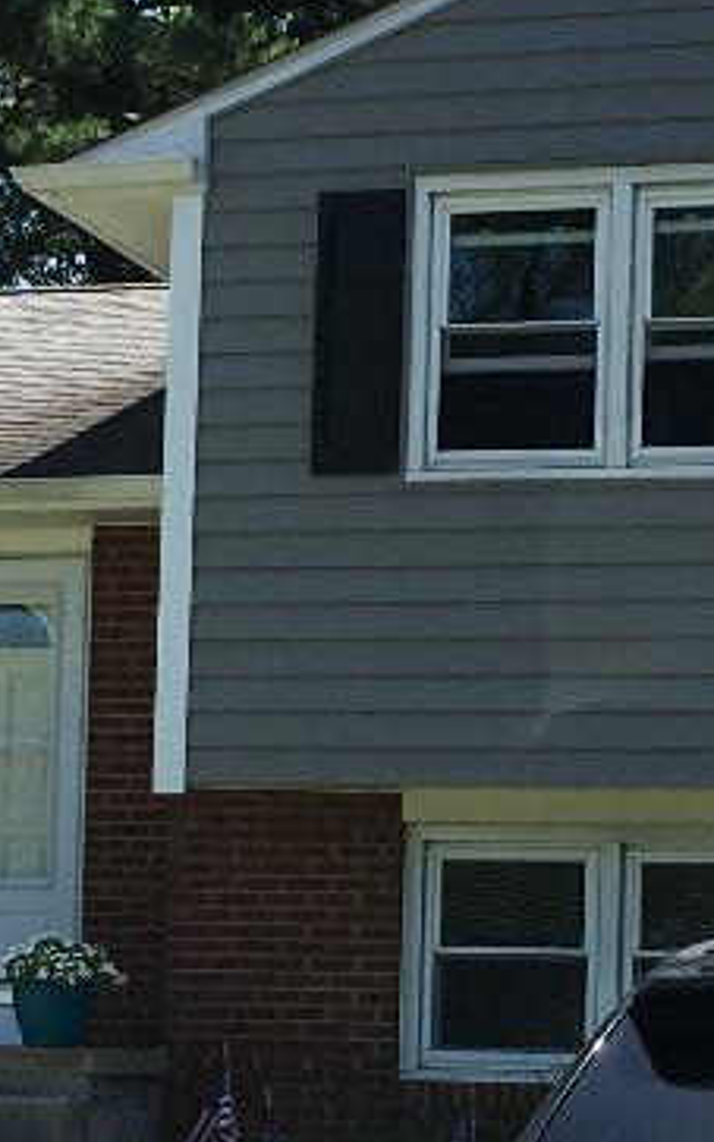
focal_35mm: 122
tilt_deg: +2.7
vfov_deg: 17.0
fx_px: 3797
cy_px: 906
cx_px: 349
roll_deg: -1.7
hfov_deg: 10.7
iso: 25
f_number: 2.2
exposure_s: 1/1068
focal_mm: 4.15
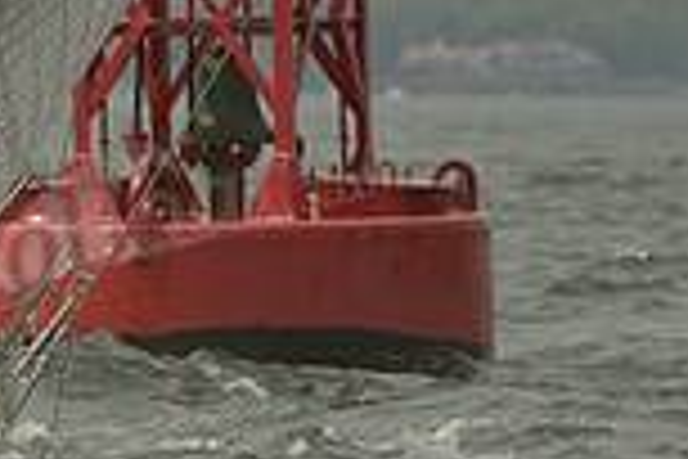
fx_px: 28894
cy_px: 65
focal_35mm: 1512
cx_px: -454
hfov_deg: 1.4
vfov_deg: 0.9
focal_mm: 400
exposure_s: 1/1250
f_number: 10
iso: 280
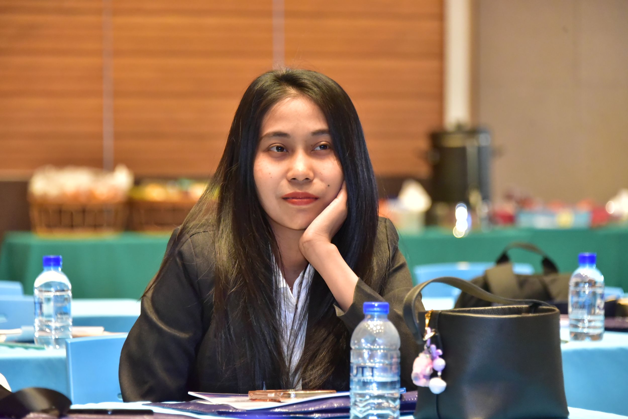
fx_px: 2967
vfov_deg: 8.1
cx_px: 314
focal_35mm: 170
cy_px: 210
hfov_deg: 12.1
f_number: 5.6
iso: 8000
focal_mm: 170
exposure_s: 1/100
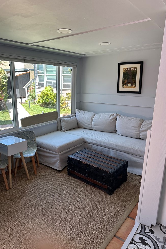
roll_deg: -0.5
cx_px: 78
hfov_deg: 49.5
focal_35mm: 26
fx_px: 180
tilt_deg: -9.9
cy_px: 121
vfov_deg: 69.4
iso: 80
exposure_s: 1/212
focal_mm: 6.86
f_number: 1.78
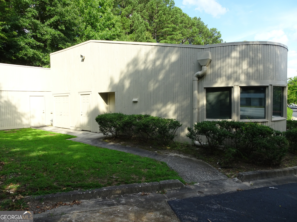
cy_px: 111
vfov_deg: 56.8
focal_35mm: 24
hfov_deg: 71.6
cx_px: 148
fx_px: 206
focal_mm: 4.1
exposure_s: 1/320
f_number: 3.5
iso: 80
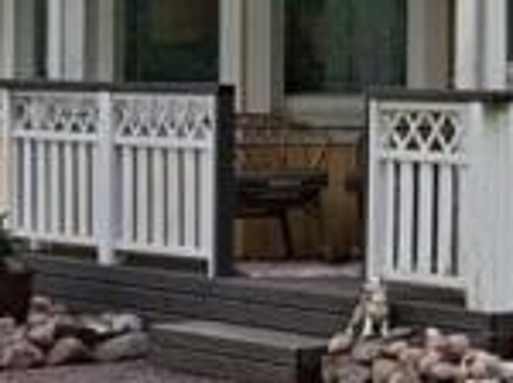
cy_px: 27
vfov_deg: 8.3
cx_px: 602
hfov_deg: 11.0
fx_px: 2619
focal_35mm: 177
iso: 50
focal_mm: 5.54
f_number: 1.8
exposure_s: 1/376
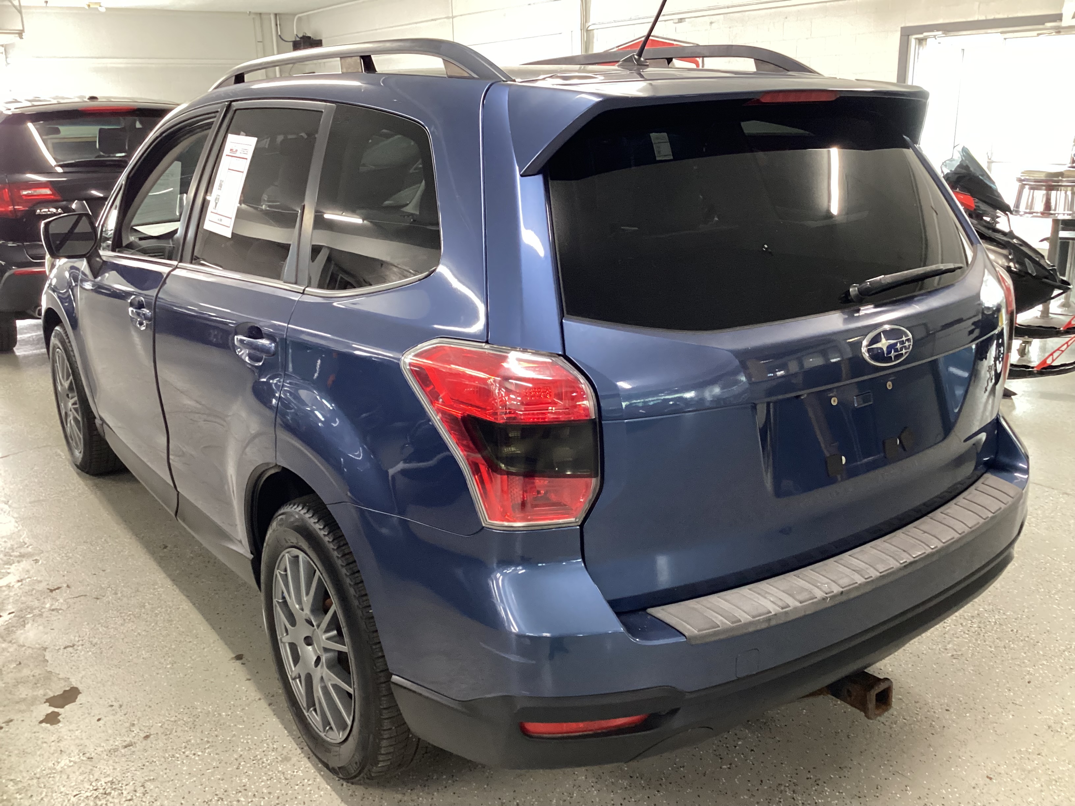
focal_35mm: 31
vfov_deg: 45.4
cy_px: 403
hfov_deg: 58.4
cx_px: 538
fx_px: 963
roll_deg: +1.0
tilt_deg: -19.1
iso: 320
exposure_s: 1/40
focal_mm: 3.3
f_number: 2.4
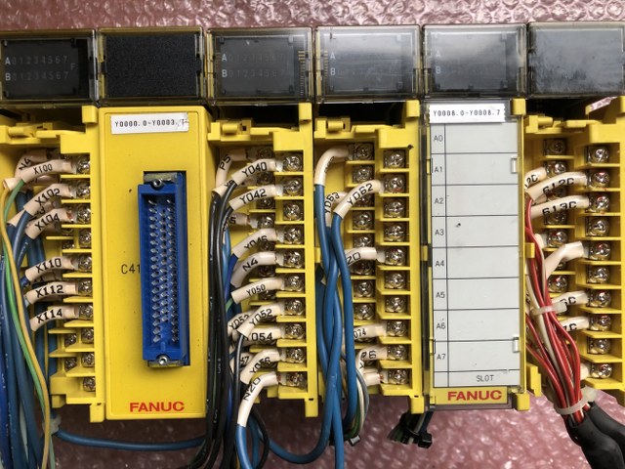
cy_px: 234
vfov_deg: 49.7
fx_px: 506
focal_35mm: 28
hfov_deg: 63.4
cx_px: 312
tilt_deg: -88.8
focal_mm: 3.99
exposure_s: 1/30
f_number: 1.8
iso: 32
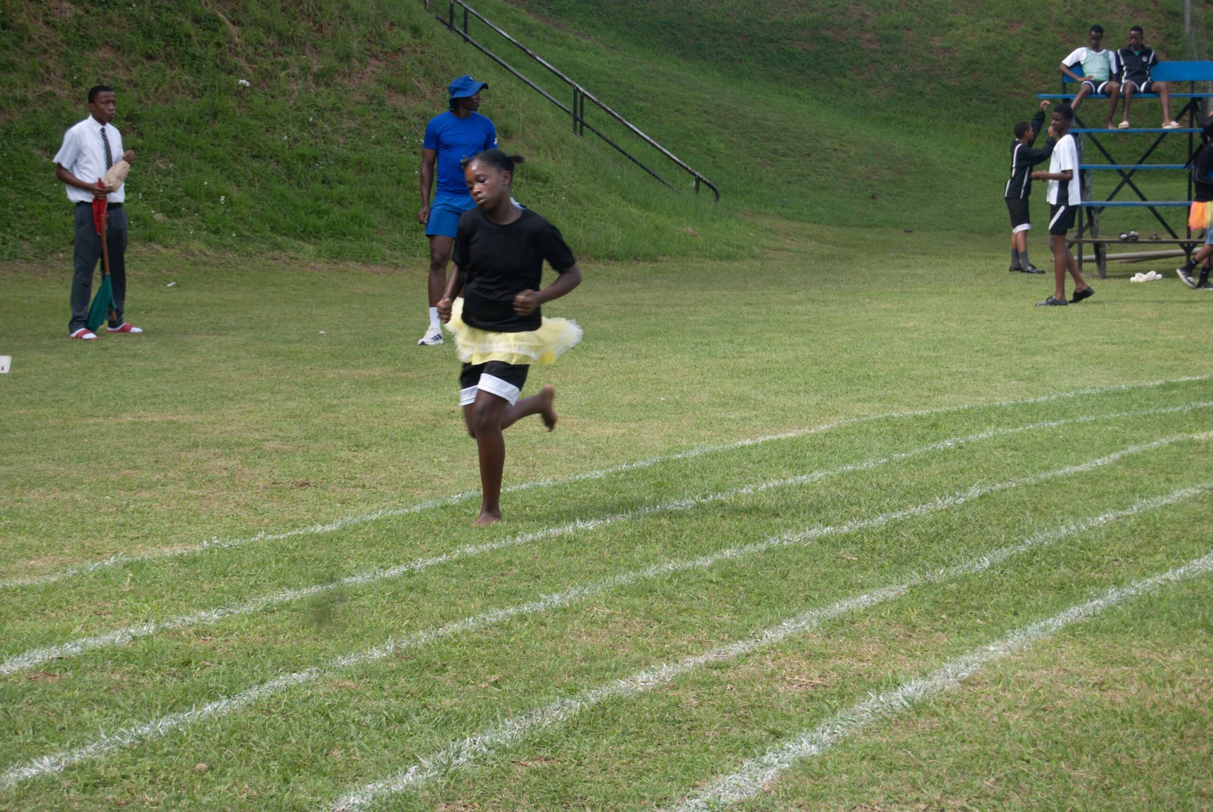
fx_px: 2783
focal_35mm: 82
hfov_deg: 24.6
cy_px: 406
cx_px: 606
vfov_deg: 16.6
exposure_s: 1/160
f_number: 6.3
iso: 100
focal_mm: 55
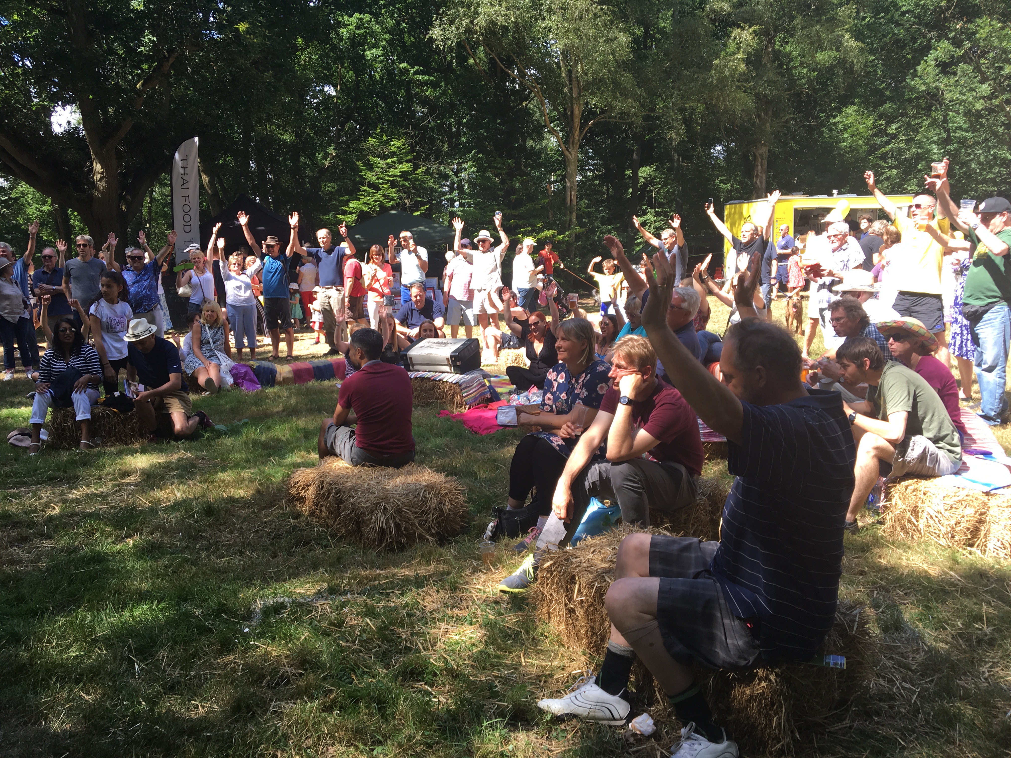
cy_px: 379
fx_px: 847
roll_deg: +2.7
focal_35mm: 29
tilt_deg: -4.7
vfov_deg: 48.2
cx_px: 506
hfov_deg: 61.7
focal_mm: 4.15
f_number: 2.2
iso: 25
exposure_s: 1/257
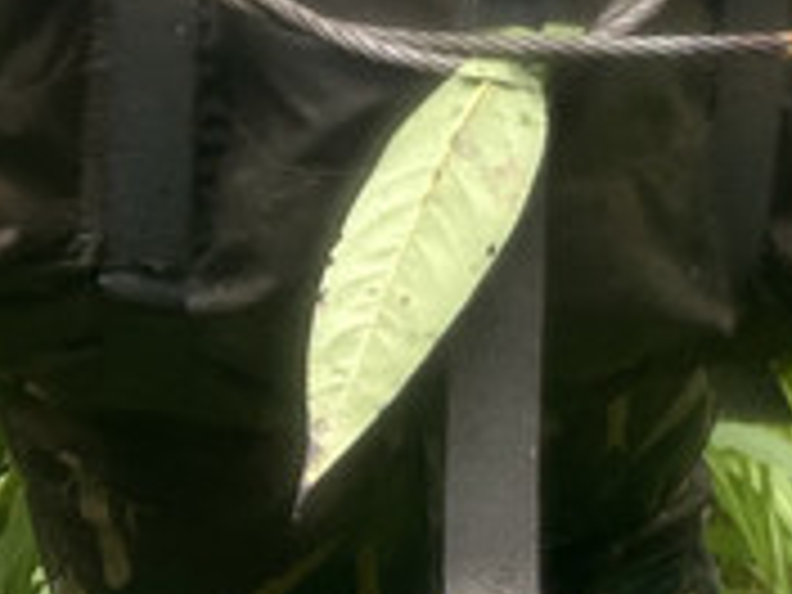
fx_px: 3340
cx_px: 565
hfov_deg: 13.5
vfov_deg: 9.6
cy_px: -513
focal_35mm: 146
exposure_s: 1/337
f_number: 1.5
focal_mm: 5.7
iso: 50
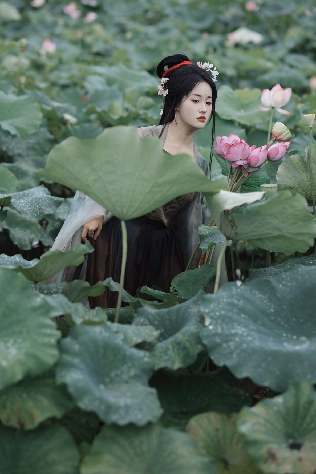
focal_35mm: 86
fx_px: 1132
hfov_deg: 15.9
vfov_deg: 23.6
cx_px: 159
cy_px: 235
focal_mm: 85
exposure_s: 1/800
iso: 100
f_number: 2.2
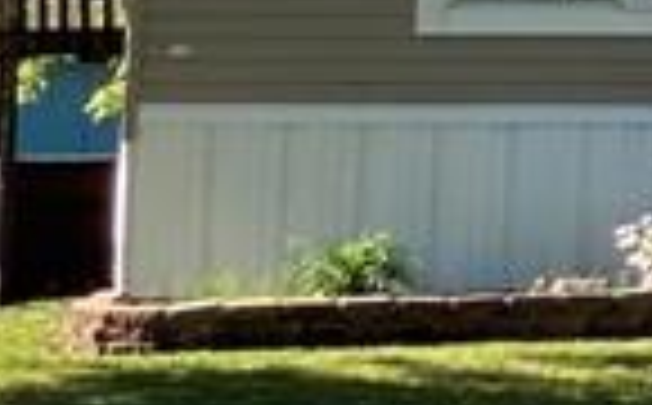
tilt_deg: +8.2
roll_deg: -2.0
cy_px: -711
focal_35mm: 390
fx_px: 6917
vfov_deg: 3.3
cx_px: 1978
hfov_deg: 5.1
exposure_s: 1/355
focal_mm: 6
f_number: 2
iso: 20
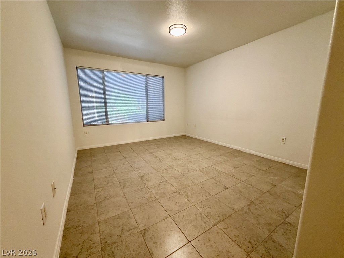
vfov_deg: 85.7
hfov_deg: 102.1
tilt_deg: -9.5
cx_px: 172
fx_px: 139
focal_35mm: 14
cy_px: 129
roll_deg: +0.9
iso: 320
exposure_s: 1/60
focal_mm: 2.22
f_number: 2.2
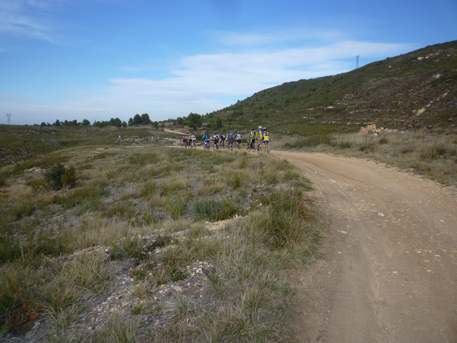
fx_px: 330
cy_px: 172
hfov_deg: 69.4
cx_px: 228
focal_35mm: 25
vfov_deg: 54.9
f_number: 3.5
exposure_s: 1/640
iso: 80
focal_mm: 4.4
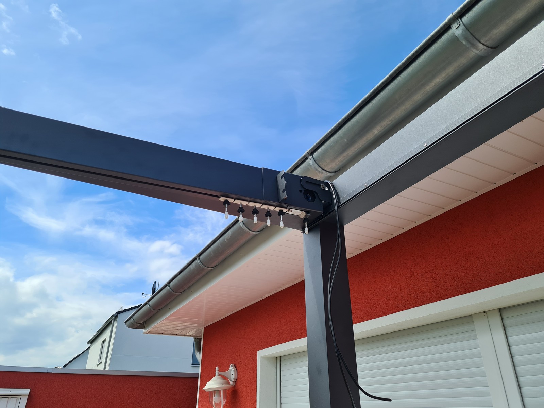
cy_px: 204
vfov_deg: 53.1
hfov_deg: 67.3
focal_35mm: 26
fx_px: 409
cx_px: 272
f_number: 1.8
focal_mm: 5.4
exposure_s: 1/2128
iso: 50
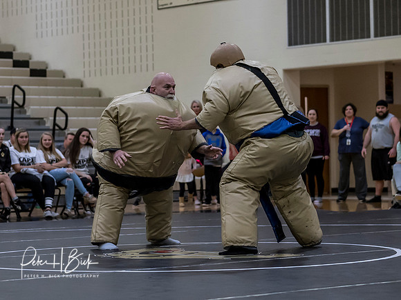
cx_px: 171
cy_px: 124
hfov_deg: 15.5
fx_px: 1476
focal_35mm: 127
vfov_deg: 11.6
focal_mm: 45
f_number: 2
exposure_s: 1/1000
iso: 1600
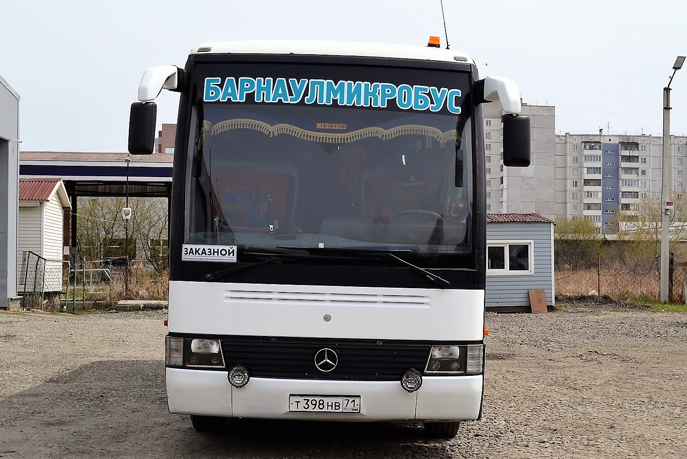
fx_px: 744
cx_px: 344
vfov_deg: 34.2
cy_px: 230
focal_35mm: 39
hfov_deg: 49.5
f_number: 8
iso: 100
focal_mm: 26
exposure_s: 1/250
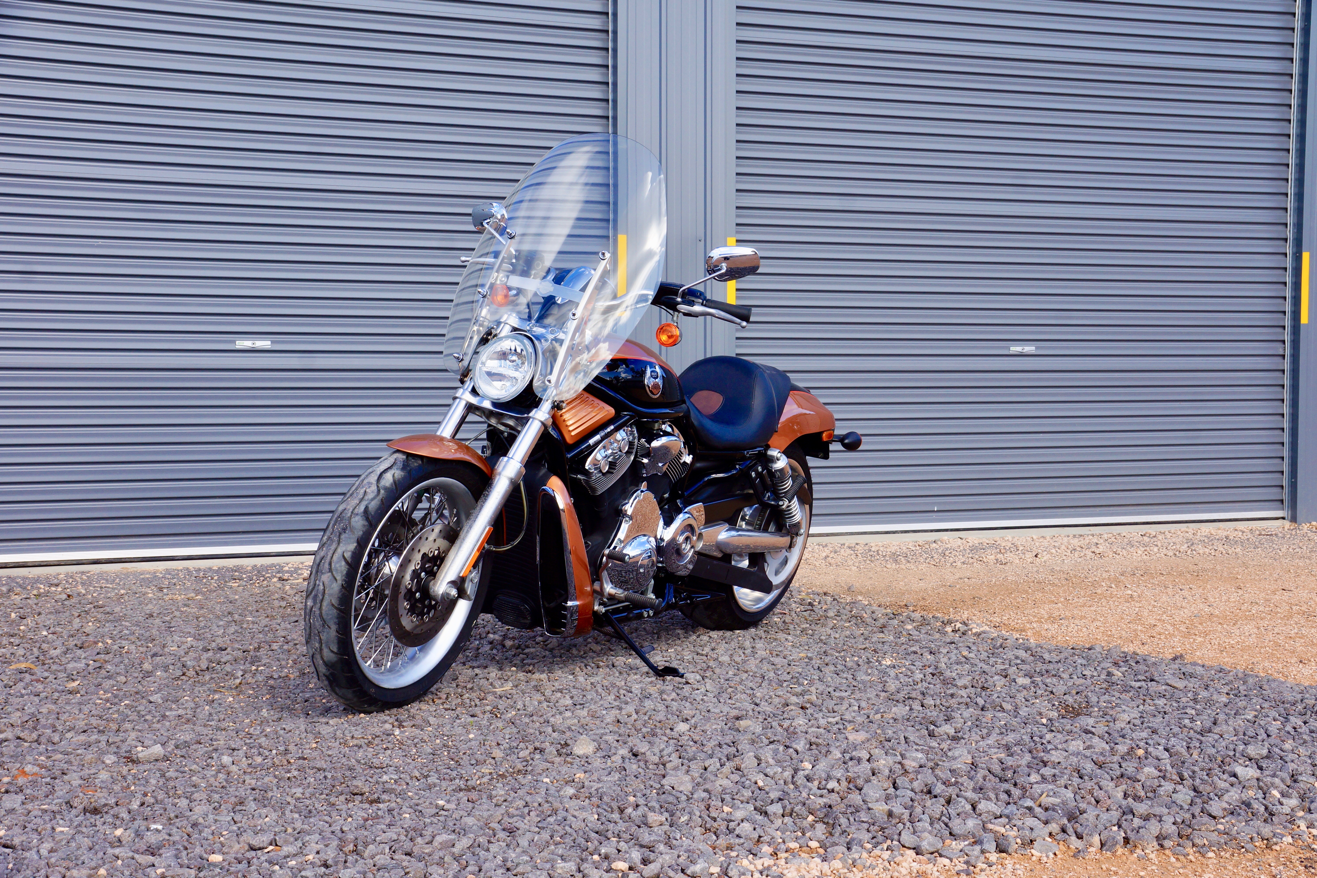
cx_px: 658
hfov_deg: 37.9
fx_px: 1920
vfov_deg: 25.8
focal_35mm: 52
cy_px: 439
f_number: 13
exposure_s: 1/100
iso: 100
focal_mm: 35
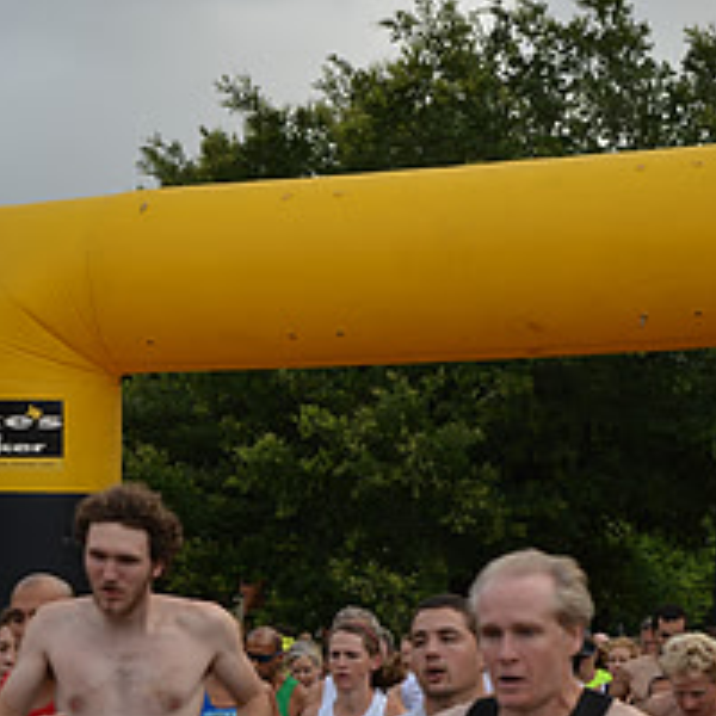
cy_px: 600
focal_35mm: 111
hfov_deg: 15.5
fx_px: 2598
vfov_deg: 15.6
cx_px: 54
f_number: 6.3
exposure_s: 1/400
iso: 250
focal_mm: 45
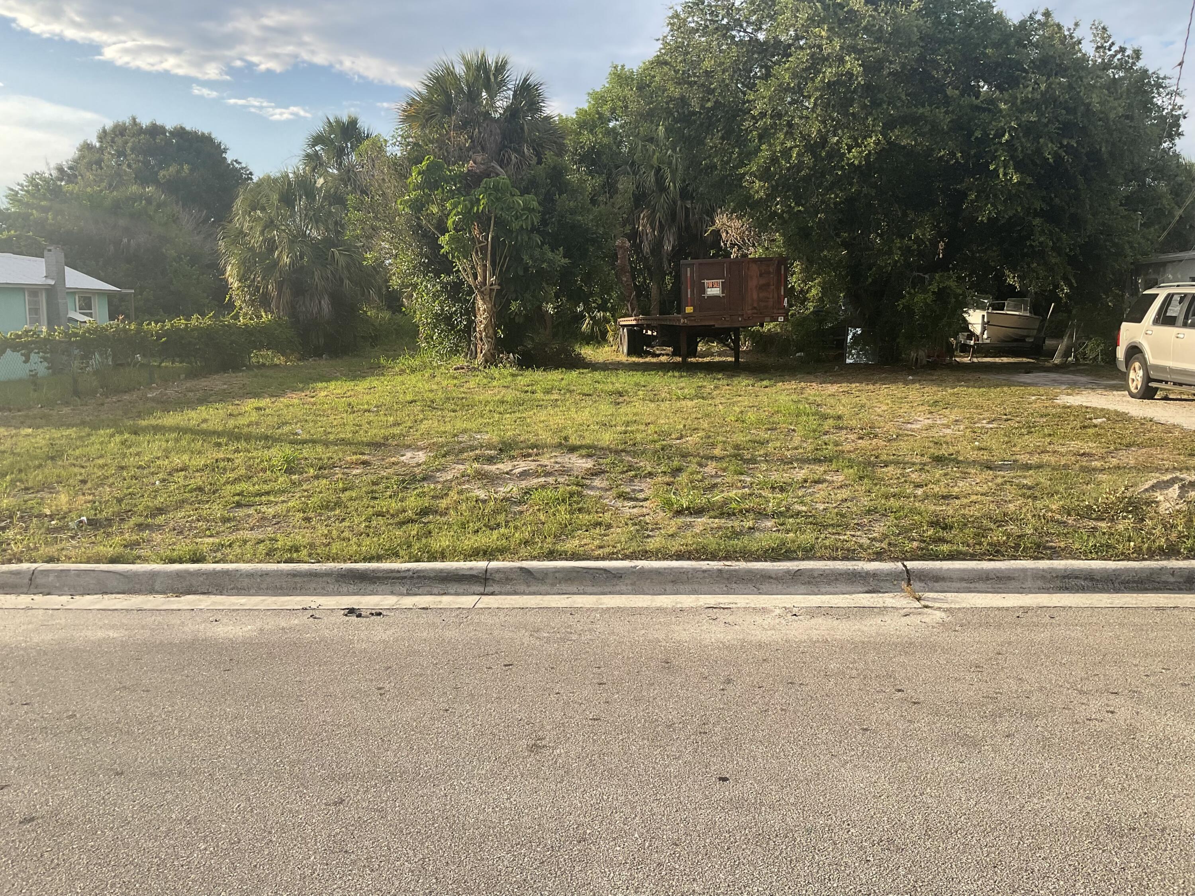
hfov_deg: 61.7
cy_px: 448
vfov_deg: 48.2
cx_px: 598
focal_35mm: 29
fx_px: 1001
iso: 16
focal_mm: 3
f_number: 1.8
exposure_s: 1/593
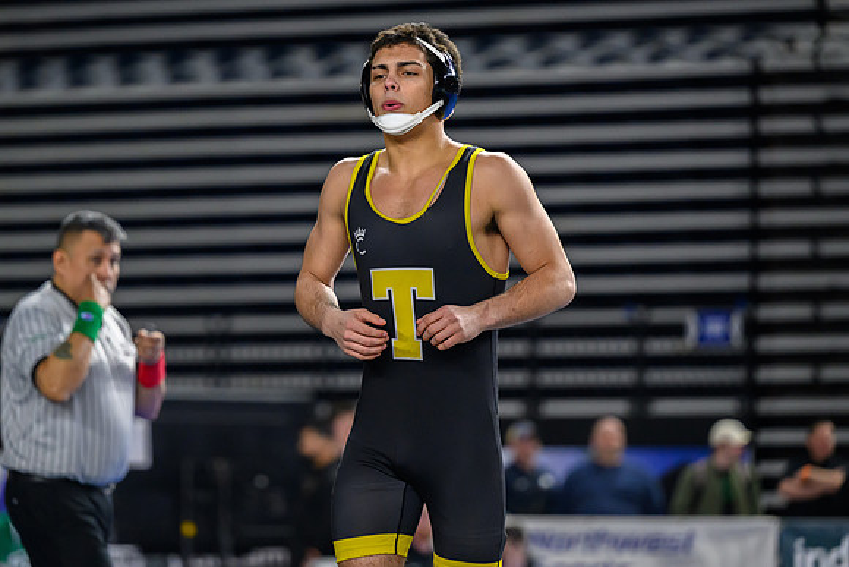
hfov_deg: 11.3
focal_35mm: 181
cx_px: 353
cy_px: 229
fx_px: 4281
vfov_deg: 7.6
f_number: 2.8
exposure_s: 1/800
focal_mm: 145
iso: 3200
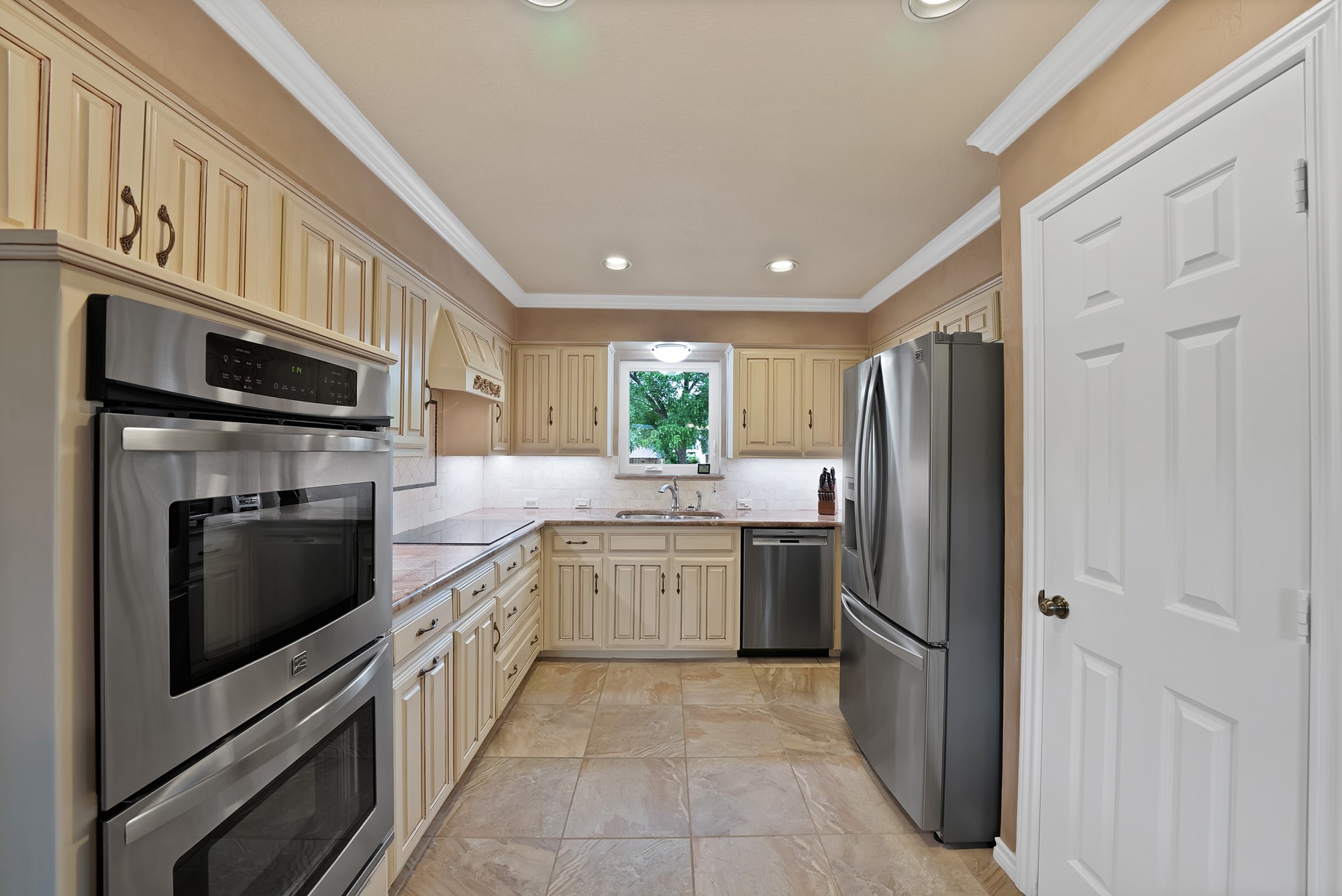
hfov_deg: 112.6
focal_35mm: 12
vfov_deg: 90.1
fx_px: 448
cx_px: 671
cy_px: 448
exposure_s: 1/3
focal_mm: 12
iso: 640
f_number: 9
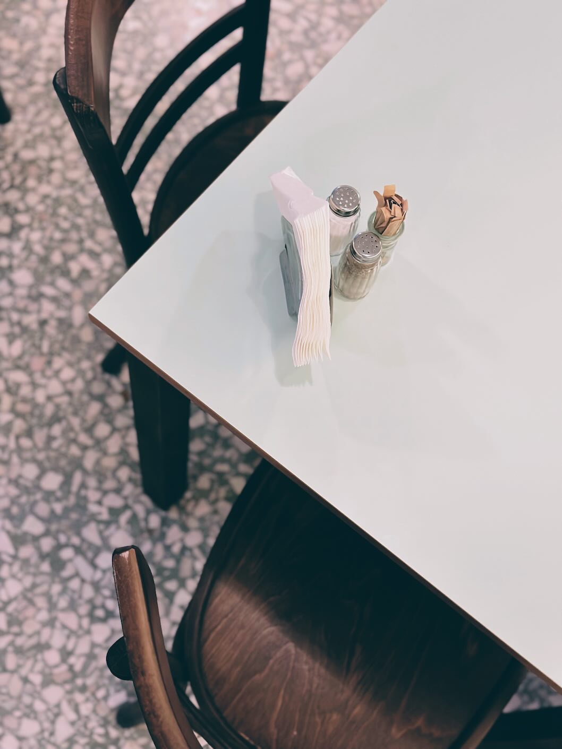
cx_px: 281
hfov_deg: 30.3
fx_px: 1039
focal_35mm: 48
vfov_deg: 39.7
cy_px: 374
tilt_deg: -70.1
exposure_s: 1/33
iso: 250
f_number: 1.78
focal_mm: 6.86
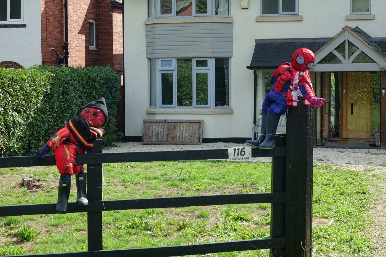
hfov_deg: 24.5
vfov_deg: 16.5
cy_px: 128
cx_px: 193
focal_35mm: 83
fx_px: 890
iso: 100
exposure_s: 1/200
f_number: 5
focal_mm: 30.5
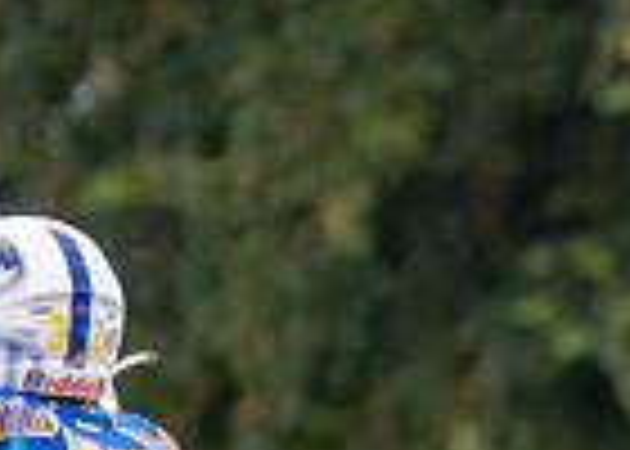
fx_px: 24692
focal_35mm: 1380
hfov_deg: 1.5
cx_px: 1197
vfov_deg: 1.0
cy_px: 729
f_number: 2.8
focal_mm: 200
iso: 400
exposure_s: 1/1600
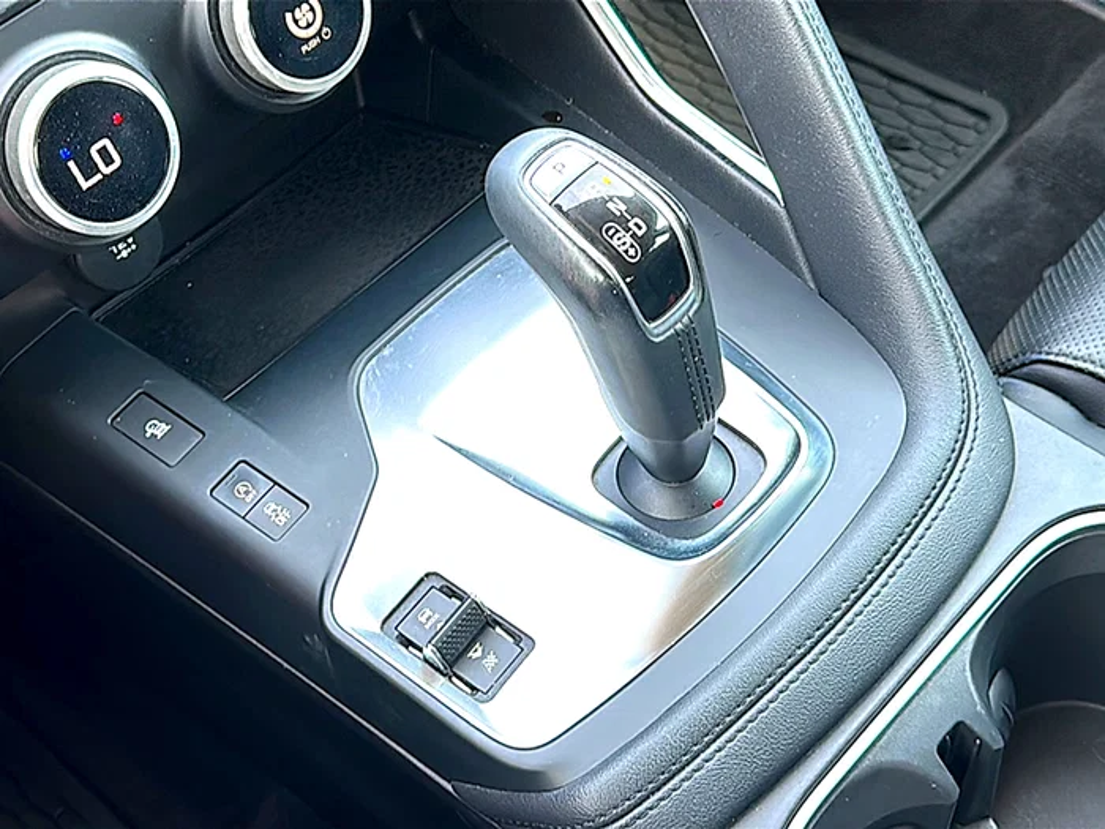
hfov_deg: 45.8
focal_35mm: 41
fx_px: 1309
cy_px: 414
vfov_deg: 35.1
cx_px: 552
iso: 50
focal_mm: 6.86
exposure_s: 1/79
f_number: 1.78
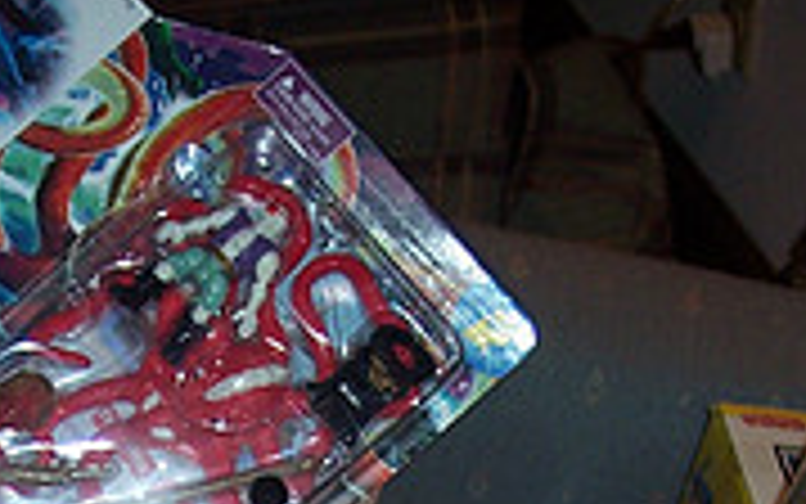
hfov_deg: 15.5
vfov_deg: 9.4
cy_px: 857
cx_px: 140
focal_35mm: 134
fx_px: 2944
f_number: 2.8
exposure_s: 1/60
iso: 100
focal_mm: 8
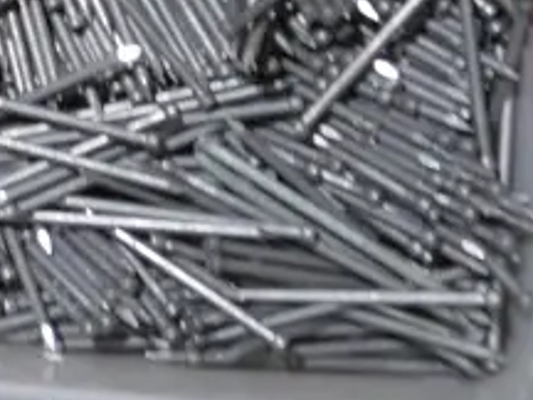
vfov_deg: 9.6
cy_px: -462
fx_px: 2186
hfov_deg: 12.0
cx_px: -605
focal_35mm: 142
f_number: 3.6
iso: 320
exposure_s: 1/60
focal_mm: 15
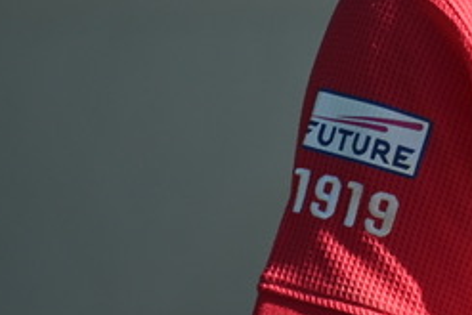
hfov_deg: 0.8
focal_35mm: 2639
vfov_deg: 0.5
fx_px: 34619
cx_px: 856
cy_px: -88
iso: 160
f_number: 5.6
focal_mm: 400
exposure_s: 1/640
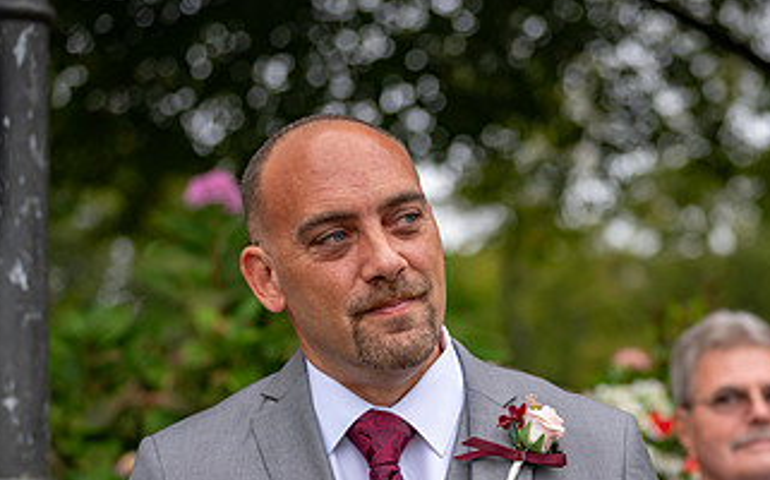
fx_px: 2705
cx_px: 638
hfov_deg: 16.1
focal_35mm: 129
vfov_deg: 10.1
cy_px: 406
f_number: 2.8
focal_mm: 70
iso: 640
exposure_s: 1/640
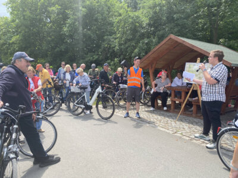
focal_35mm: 26
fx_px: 179
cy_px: 89
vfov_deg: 53.1
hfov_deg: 67.3
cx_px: 119
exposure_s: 1/1170
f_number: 1.8
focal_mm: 4.2
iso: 32
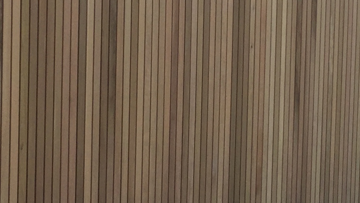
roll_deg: -3.2
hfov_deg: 17.4
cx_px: 181
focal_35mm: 123
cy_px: 64
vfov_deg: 9.8
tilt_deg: -7.5
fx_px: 1174
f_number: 2.4
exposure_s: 1/445
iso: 25
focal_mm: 3.3
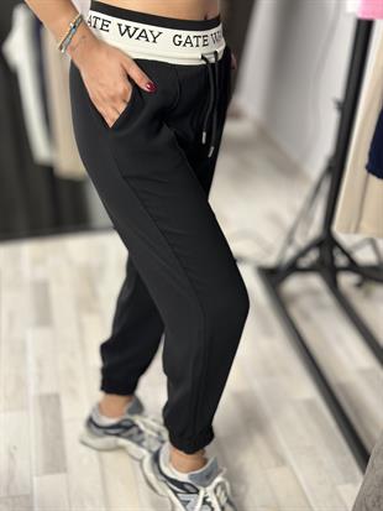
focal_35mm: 48
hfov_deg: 30.3
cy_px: 256
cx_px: 192
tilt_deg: -27.9
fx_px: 708
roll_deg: -6.0
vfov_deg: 39.6
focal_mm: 6.86
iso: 125
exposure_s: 1/50
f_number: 1.78
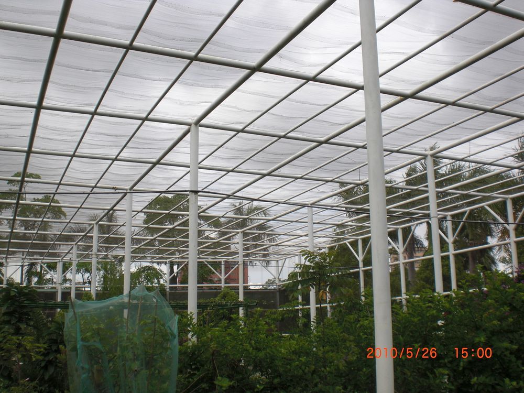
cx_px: 262
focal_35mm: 38
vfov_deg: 37.7
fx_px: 575
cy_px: 196
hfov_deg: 49.0
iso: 64
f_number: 5.6
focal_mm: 6.3
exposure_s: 1/320
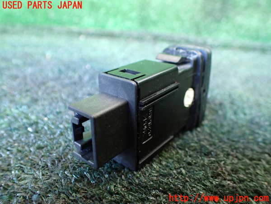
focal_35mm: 30
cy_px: 102
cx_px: 136
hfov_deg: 60.0
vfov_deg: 46.8
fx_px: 235
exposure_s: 1/30
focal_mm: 5.4
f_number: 2.3
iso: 800
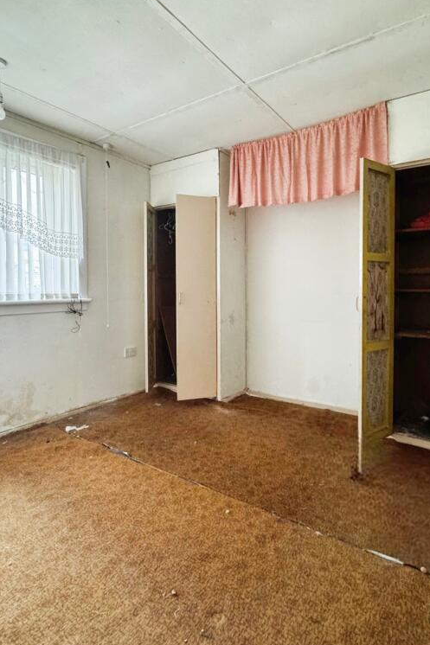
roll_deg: +0.0
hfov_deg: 61.5
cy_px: 326
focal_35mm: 20
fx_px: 358
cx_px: 179
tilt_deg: -4.1
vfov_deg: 84.0
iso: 320
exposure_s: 1/62
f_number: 2.2
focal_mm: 2.22
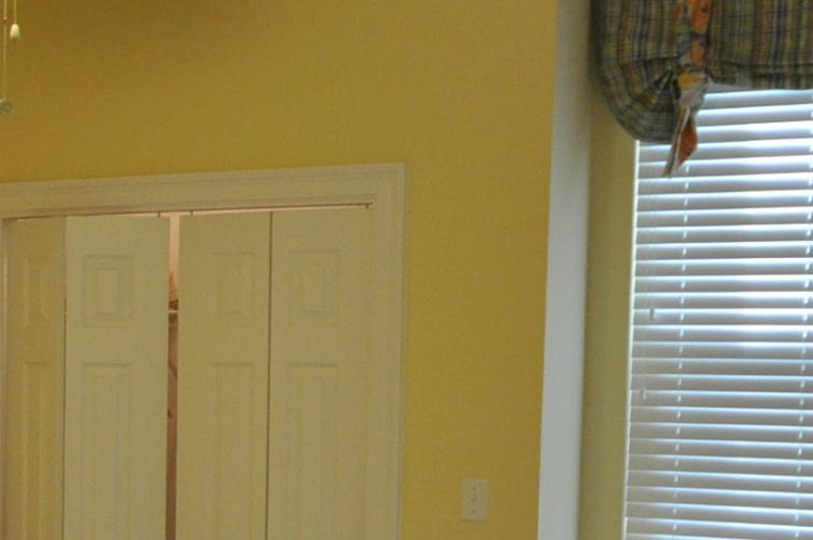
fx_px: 1759
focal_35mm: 78
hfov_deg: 25.5
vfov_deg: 17.2
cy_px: 467
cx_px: 132
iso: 800
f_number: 4.5
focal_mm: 13
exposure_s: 1/60
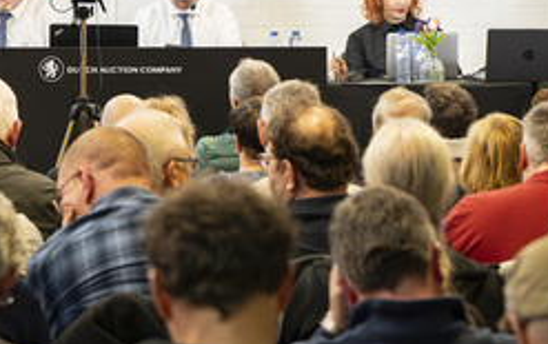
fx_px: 2587
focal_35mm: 173
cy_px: -51
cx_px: 91
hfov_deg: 12.0
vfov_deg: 7.6
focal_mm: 70
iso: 2000
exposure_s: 1/60
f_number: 4
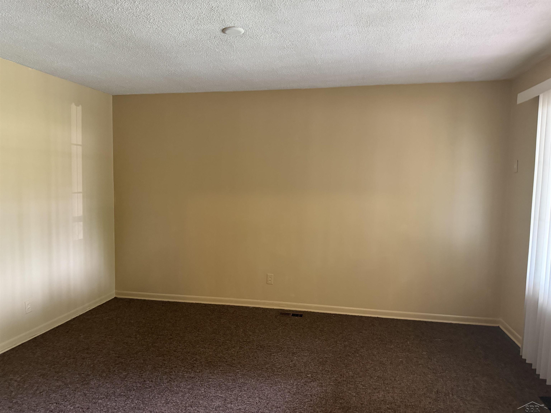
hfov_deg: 71.6
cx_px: 276
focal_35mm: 24
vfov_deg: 56.8
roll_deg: -1.1
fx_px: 382
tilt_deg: -2.9
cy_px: 206
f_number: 1.78
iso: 640
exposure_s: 1/40
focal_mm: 6.76
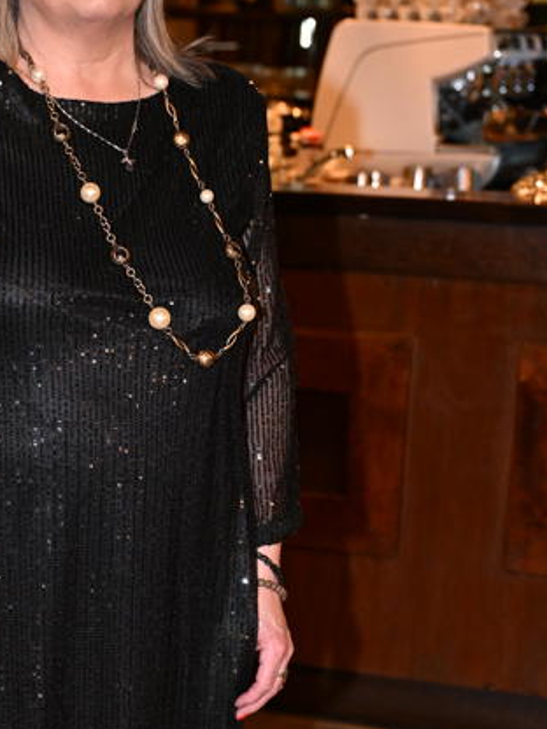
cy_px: 565
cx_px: 21
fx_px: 2065
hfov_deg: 14.9
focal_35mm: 98
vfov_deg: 19.9
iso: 2000
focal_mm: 41
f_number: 3.5
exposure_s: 1/80
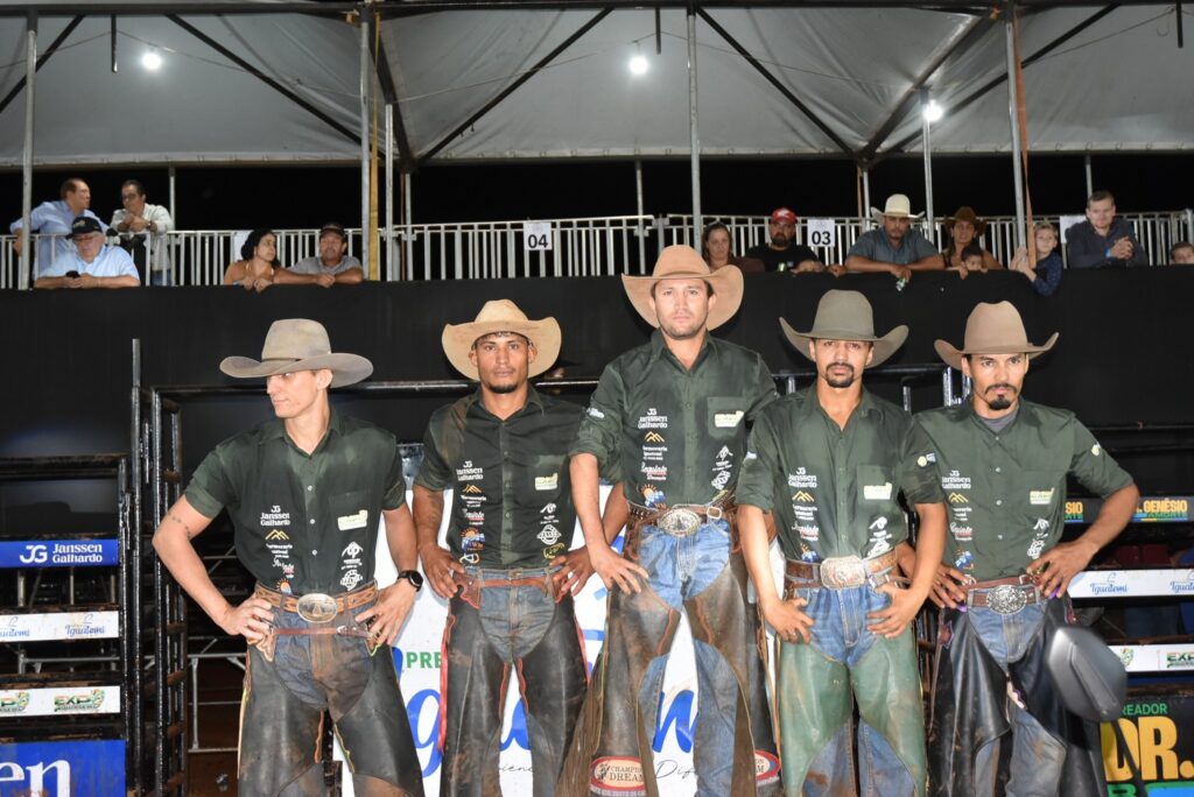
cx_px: 597
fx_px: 1543
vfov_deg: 29.0
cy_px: 398
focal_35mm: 46
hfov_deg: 42.3
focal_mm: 31
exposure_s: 1/60
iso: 900
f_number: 4
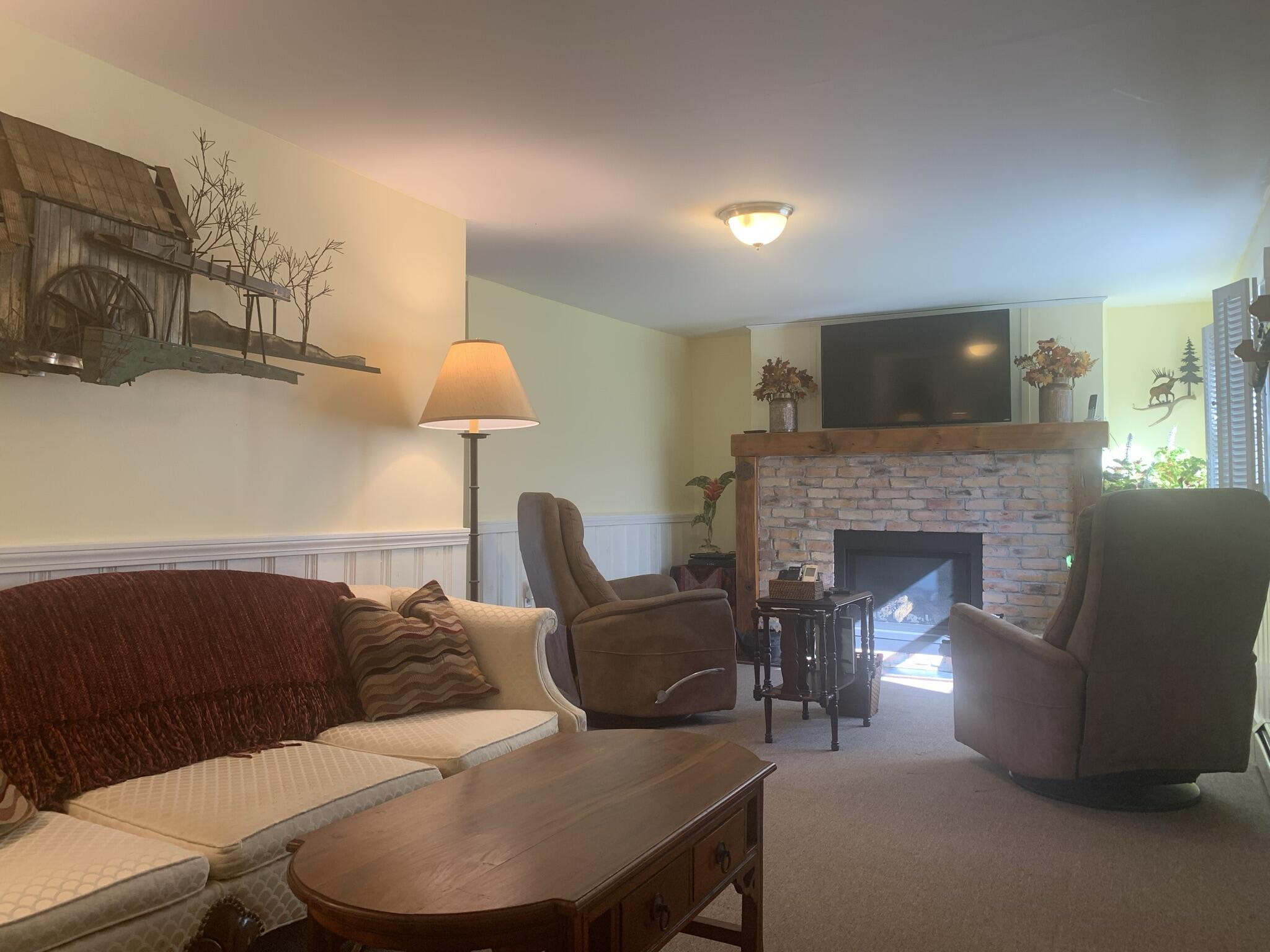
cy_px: 476
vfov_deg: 53.1
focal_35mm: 26
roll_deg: -0.2
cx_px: 635
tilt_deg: +1.4
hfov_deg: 67.3
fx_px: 954
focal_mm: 4.25
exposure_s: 1/60
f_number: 1.8
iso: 64
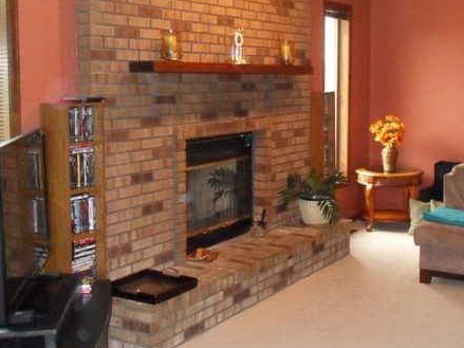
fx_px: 683
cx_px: 295
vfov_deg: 28.5
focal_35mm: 51
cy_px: 141
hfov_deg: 37.2
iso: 640
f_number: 3.5
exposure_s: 1/45
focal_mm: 6.3
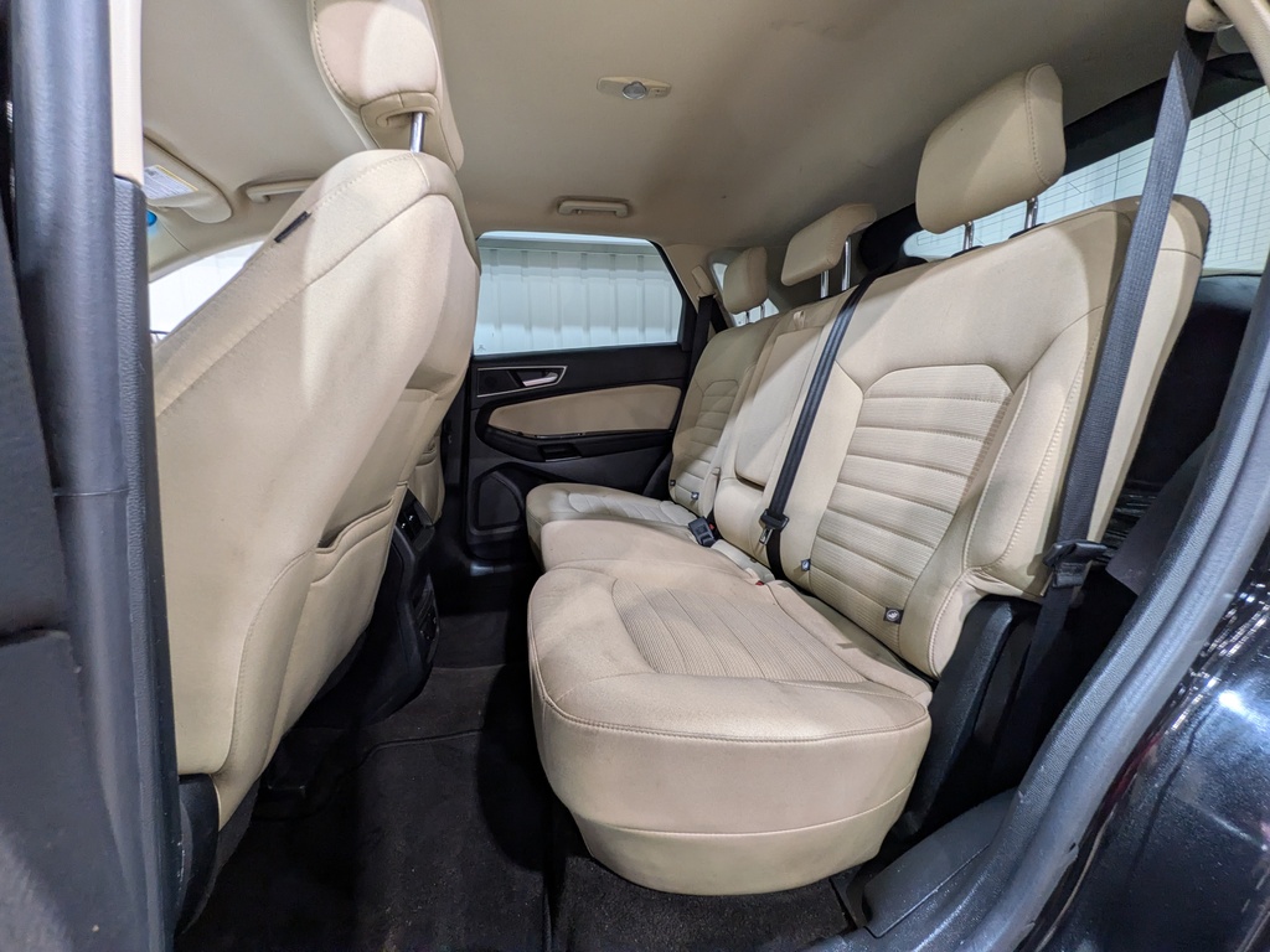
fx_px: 514
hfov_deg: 102.1
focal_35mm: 14
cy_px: 476
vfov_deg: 85.7
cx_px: 635
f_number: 2.2
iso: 186
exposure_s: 1/30
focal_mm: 1.83
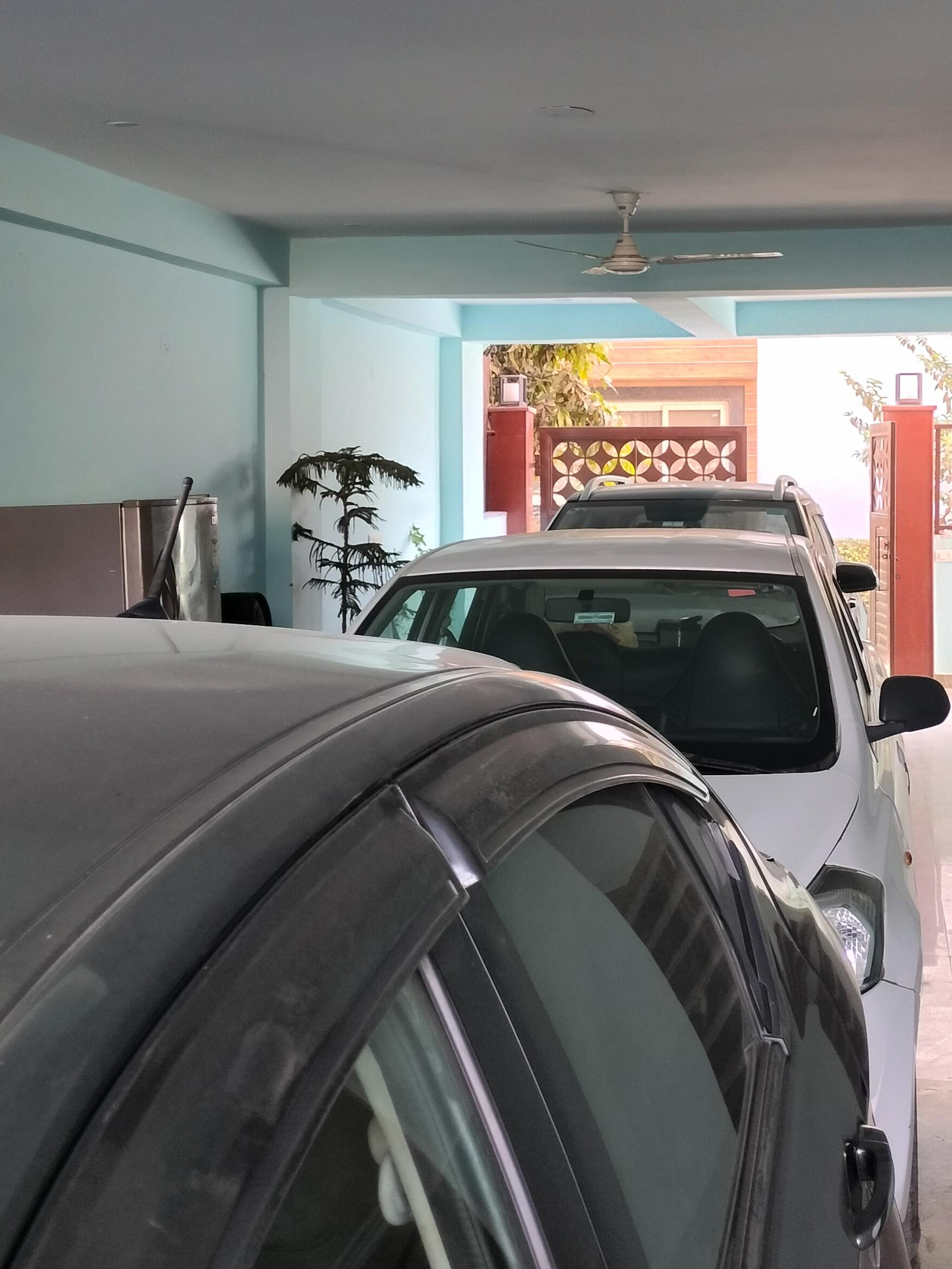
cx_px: 535
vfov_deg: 36.0
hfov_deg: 27.5
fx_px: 1943
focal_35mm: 53
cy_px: 493
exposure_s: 1/50
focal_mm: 4.71
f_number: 1.7
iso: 100
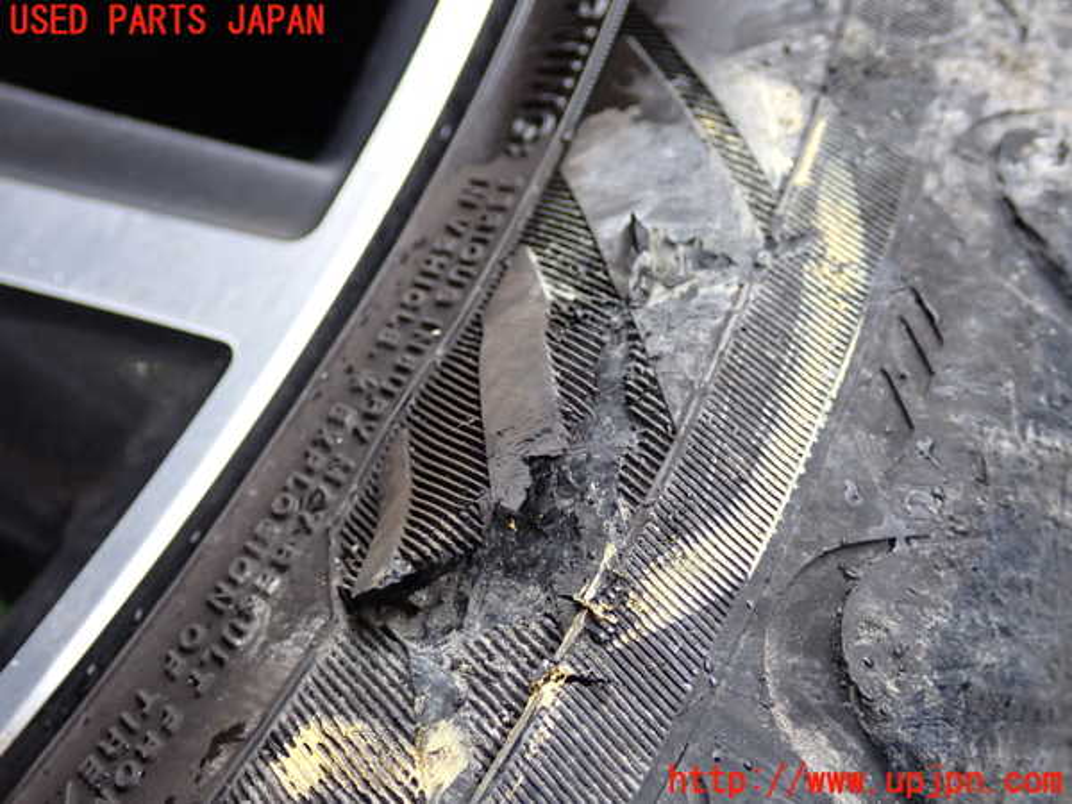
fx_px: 1548
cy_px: 402
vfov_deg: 29.1
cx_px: 536
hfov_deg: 38.2
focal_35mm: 50
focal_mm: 9.01
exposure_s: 1/125
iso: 320
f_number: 3.2
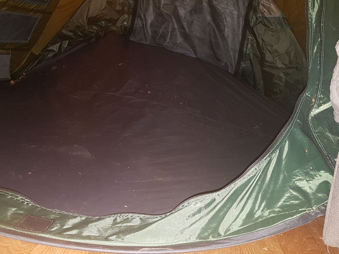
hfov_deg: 58.0
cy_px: 103
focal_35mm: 31
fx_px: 304
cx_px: 141
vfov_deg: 45.2
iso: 200
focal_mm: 4.2
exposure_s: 1/11
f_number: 1.7
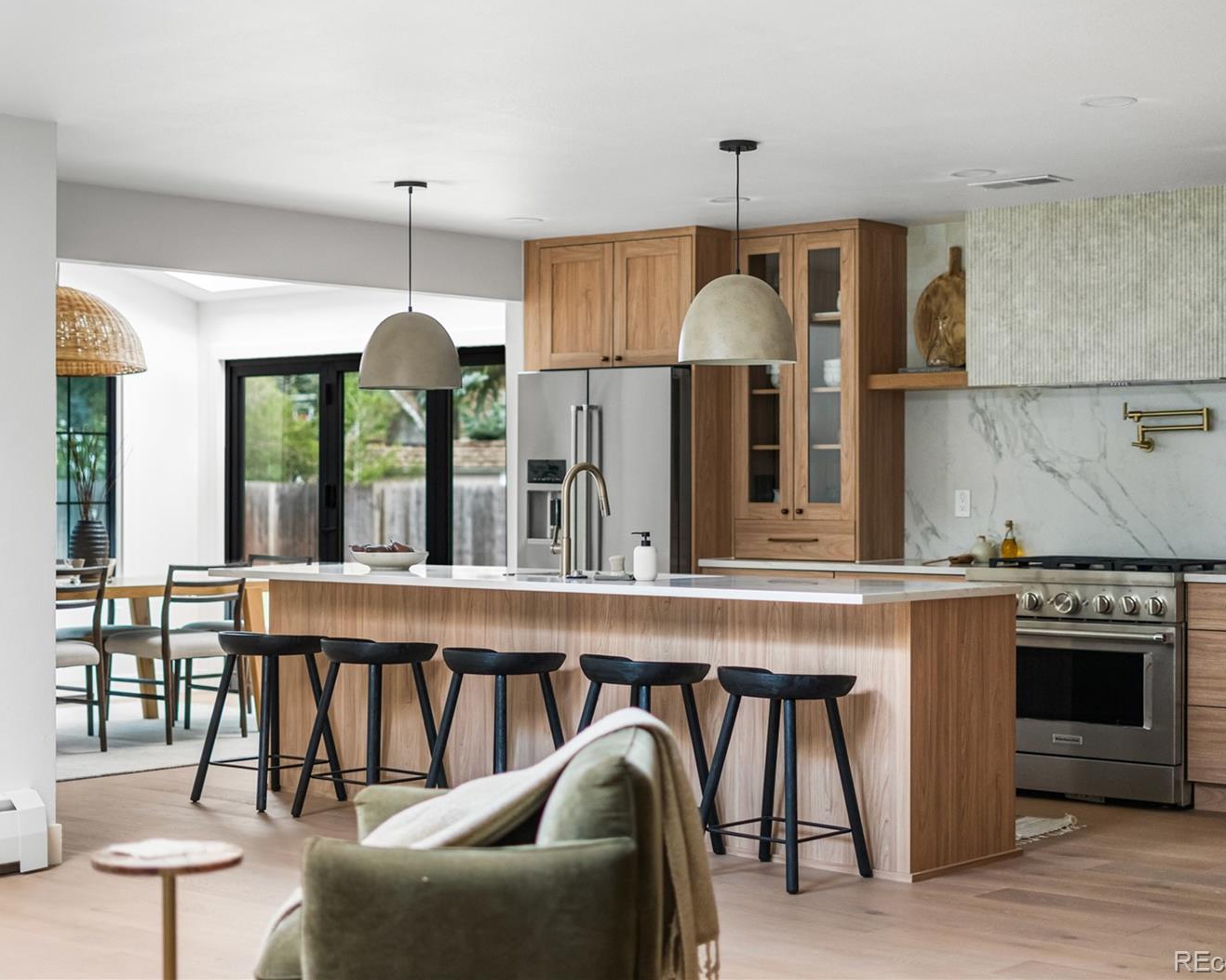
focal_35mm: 57
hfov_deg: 33.0
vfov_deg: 26.7
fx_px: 2068
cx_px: 580
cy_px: 485
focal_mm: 50
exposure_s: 1/800
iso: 800
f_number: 1.8
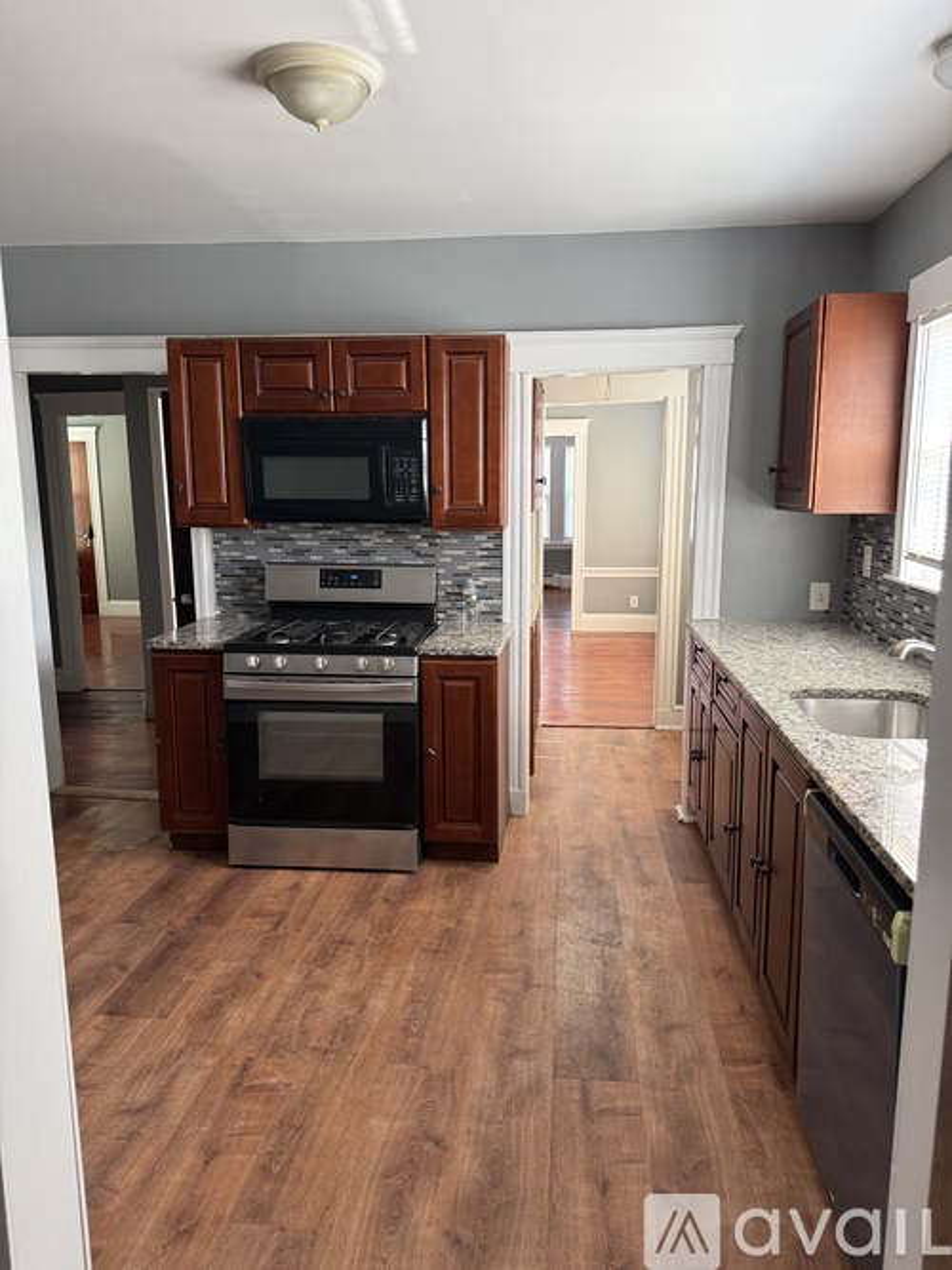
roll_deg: -0.1
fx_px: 880
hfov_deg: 56.8
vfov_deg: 71.6
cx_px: 476
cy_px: 635
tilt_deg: -10.9
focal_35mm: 24
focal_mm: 6.76
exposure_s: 1/121
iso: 200
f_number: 1.78
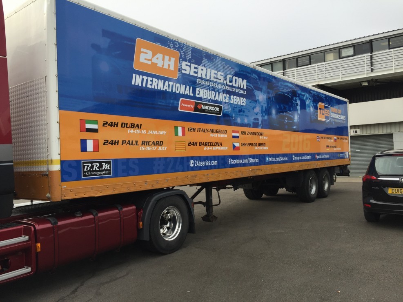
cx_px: 202
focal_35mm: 29
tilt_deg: -0.8
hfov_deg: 61.7
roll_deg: +2.0
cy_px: 151
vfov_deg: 48.2
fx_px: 338
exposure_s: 1/732
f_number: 2.2
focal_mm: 4.15
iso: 32
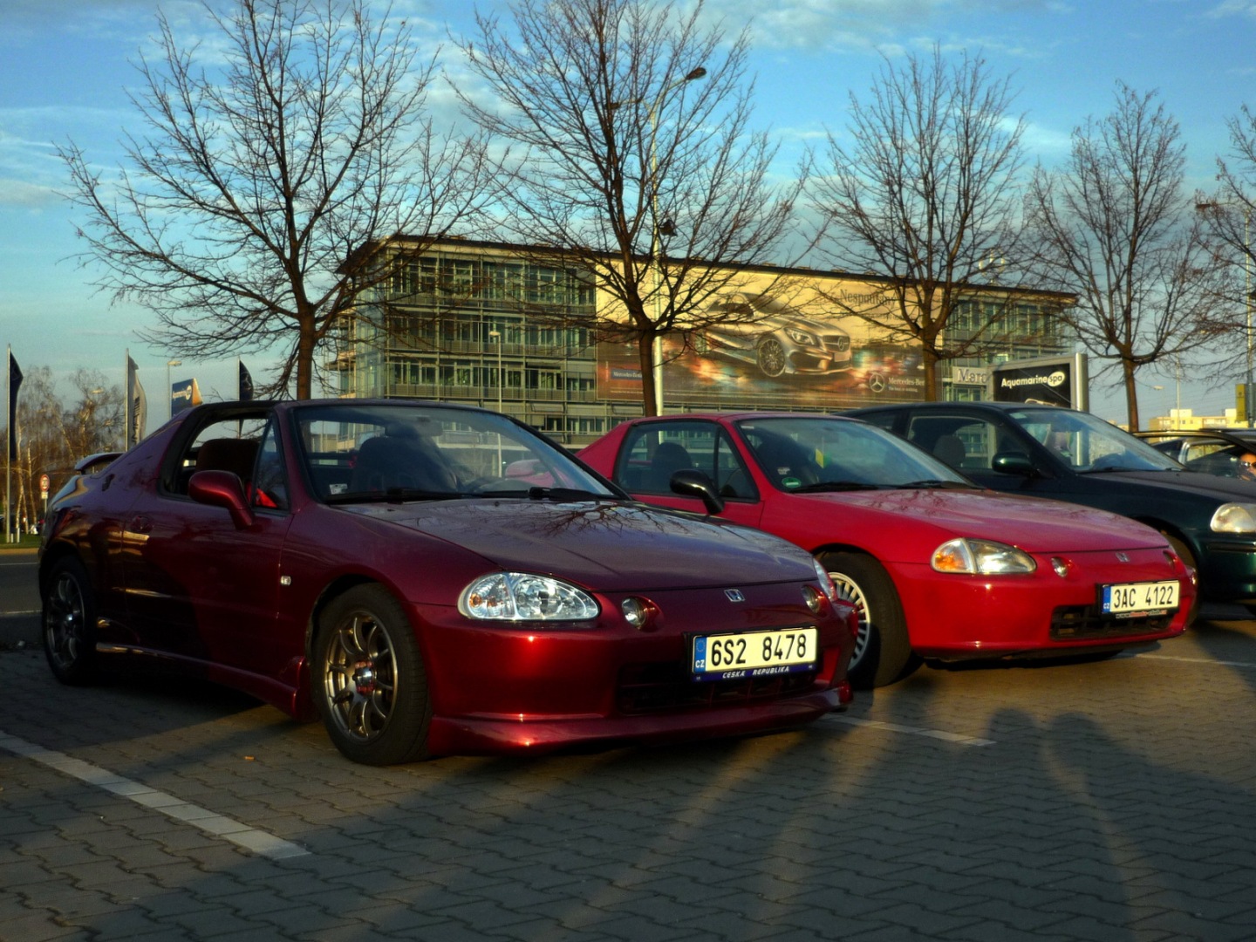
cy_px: 471
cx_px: 628
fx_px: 1488
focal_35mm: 41
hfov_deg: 45.8
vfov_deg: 35.1
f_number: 3
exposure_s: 1/1000
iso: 100
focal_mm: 6.8
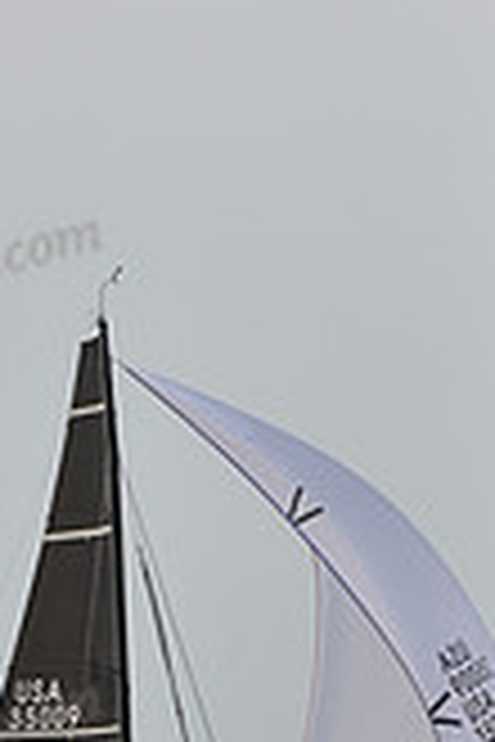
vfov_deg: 8.4
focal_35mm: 246
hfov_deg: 5.6
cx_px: 335
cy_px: 472
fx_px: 5073
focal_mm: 70
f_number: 6.3
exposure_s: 1/1000
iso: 250
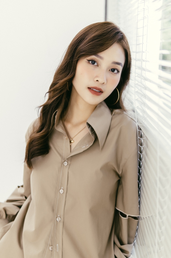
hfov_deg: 25.4
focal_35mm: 53
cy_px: 130
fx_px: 380
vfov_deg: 37.6
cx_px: 76
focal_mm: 30
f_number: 1.4
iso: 100
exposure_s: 1/1000
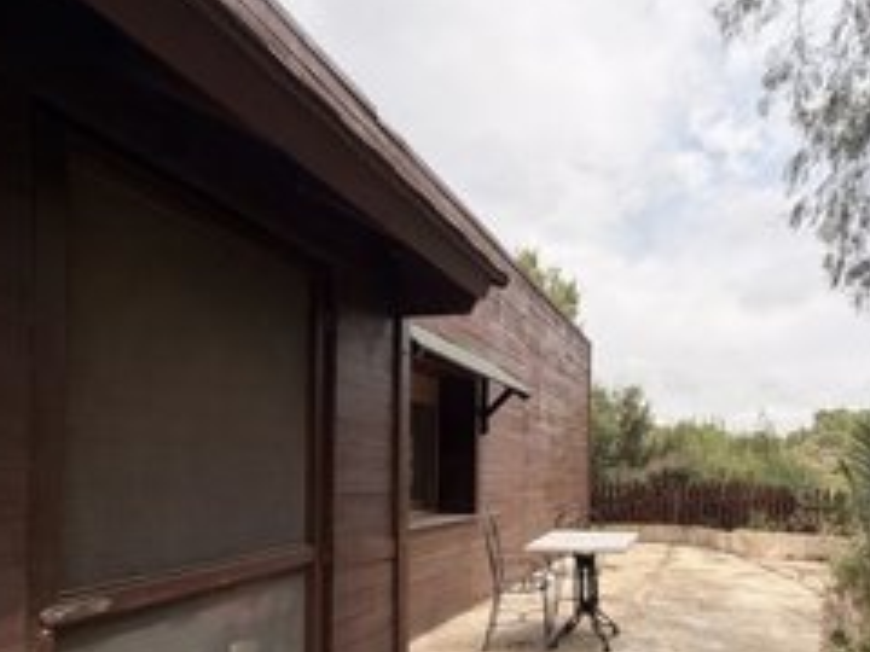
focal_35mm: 21
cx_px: 602
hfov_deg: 75.7
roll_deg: -0.1
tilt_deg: +2.4
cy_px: 467
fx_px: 528
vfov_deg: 60.8
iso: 25
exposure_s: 1/770
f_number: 2.2
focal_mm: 2.22
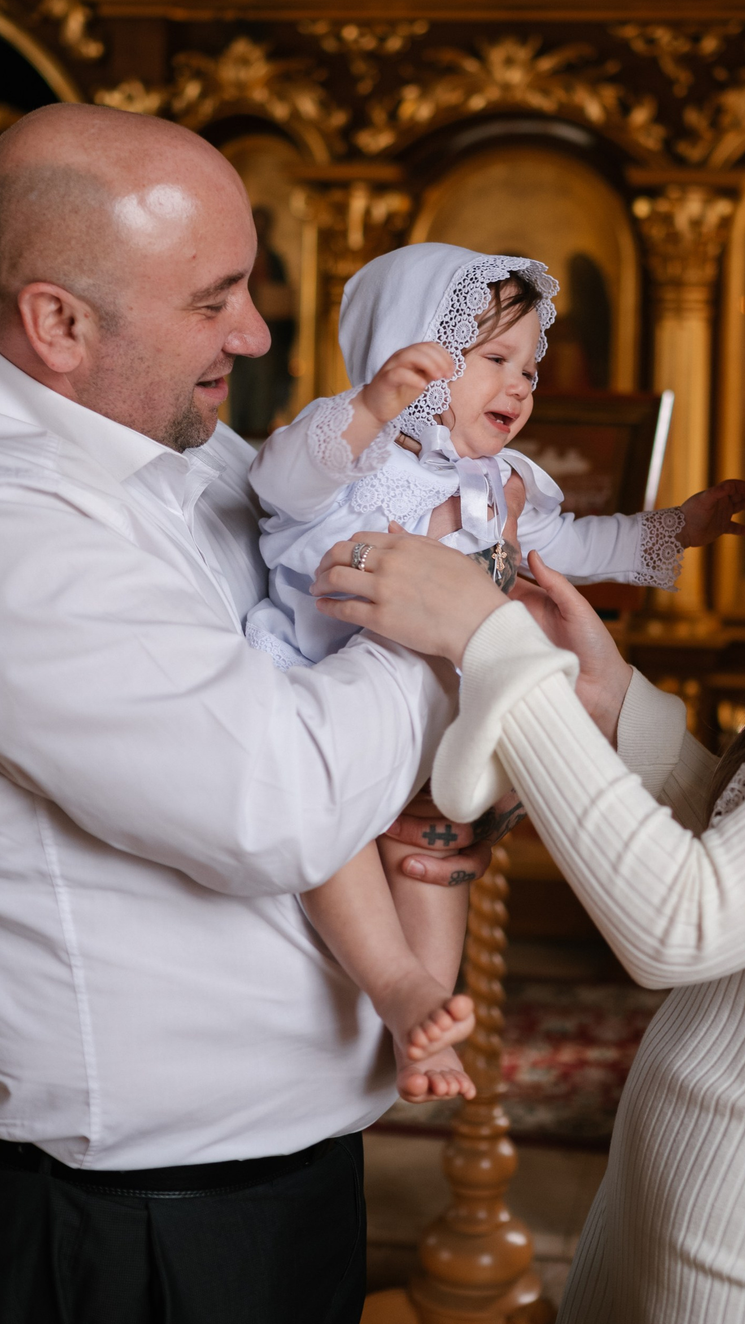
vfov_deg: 34.6
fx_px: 2107
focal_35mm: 60
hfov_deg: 20.0
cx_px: 510
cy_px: 450
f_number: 1.8
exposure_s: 1/250
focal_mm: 35
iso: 200
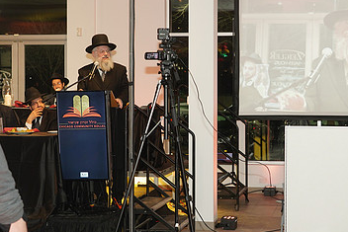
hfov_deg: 25.6
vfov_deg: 17.3
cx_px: 215
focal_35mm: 79
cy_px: 98
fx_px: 764
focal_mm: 48
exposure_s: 1/80
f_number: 5
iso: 1000
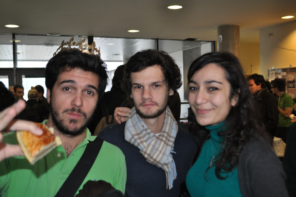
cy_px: 98
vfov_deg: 34.1
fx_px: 320
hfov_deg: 49.6
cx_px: 148
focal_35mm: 39
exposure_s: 1/60
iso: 800
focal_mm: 26
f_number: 4.2
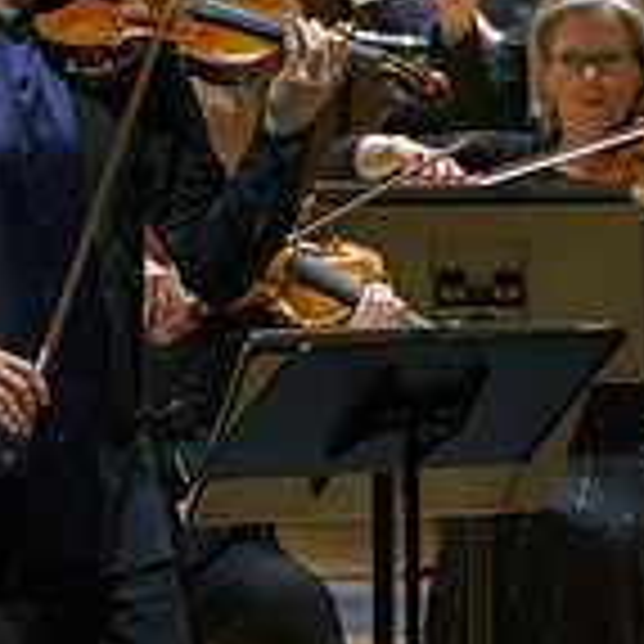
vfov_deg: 1.6
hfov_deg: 1.6
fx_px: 22669
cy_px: 448
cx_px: 649
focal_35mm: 1077
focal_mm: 312
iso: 3200
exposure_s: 1/250
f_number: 6.3
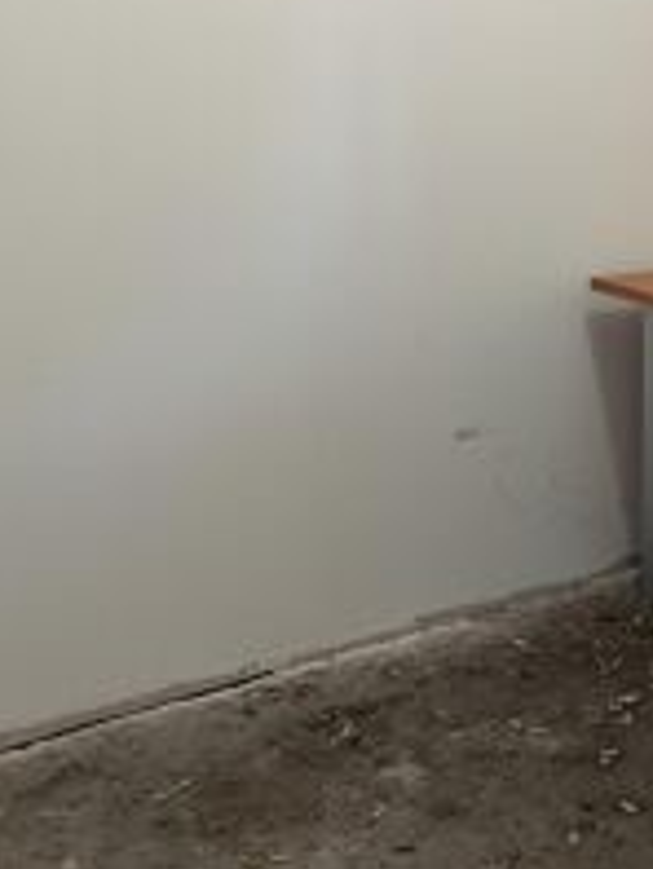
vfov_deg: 36.5
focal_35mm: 52
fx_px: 1306
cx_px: 662
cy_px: 311
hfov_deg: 26.5
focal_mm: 5.24
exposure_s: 1/100
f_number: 1.7
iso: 1072
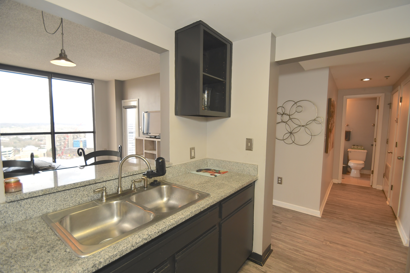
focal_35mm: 16
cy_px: 138
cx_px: 217
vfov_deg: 73.7
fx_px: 182
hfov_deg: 96.6
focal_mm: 10
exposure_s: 1/60
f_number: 4
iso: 400
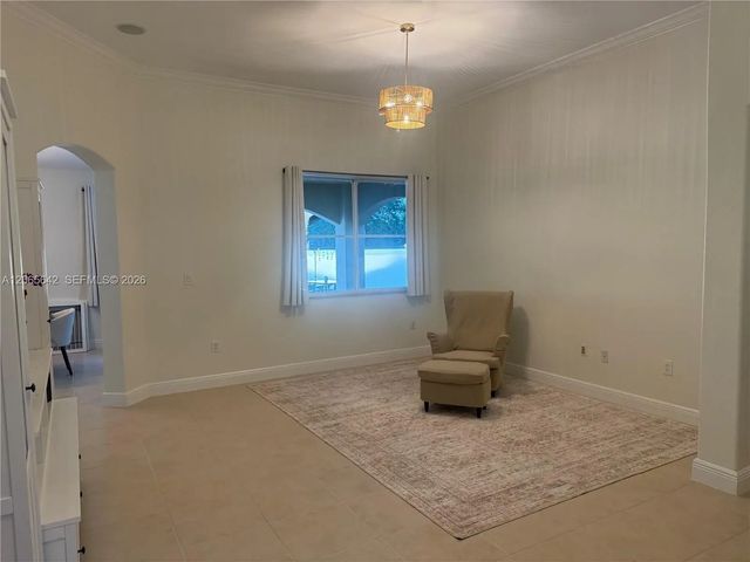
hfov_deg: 71.6
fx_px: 520
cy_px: 281
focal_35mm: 24
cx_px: 375
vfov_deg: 56.8
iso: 200
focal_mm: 6.76
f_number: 1.78
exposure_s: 1/125
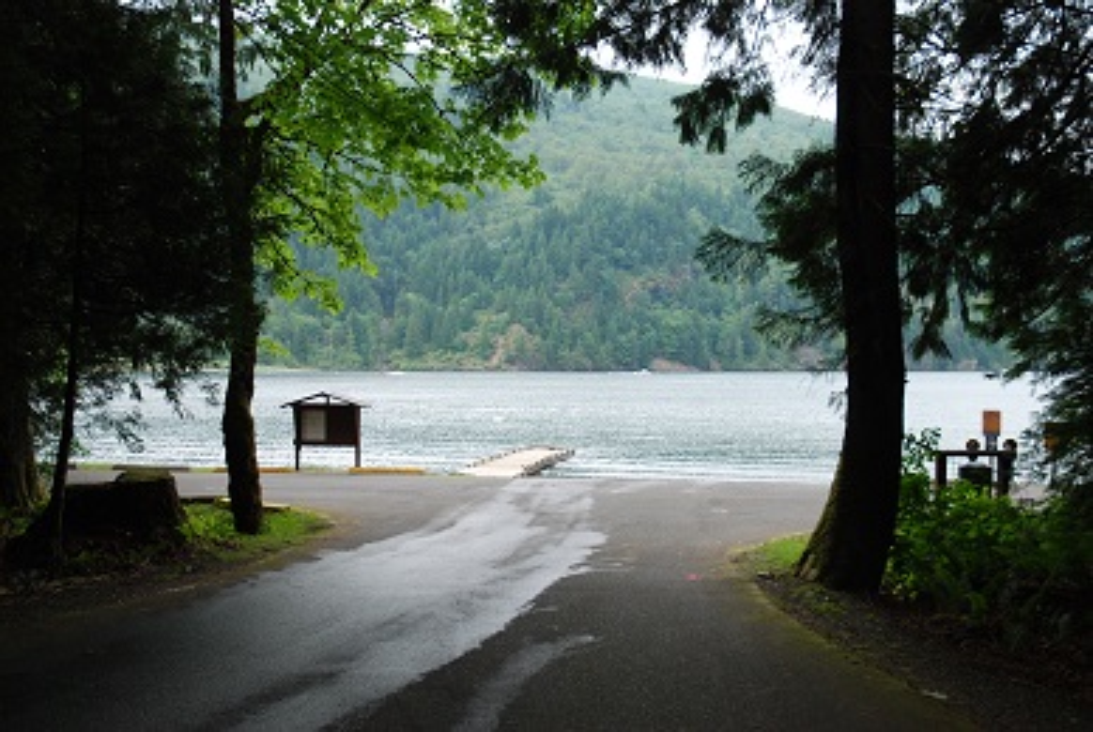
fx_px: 1231
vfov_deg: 33.1
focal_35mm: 40
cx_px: 546
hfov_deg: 47.9
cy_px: 366
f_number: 5.6
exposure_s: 1/125
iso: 200
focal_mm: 27
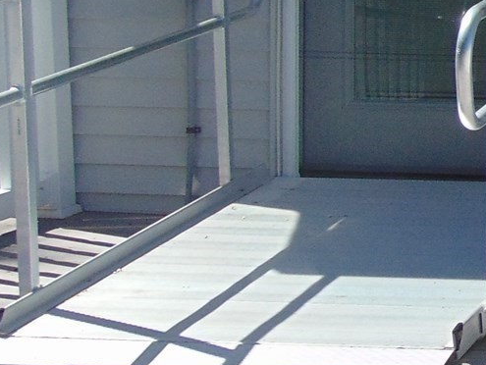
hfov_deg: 13.9
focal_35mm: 124
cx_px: 904
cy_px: -3
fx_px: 1742
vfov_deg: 11.8
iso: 80
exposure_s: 1/200
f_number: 8
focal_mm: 5.4
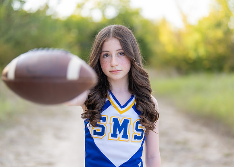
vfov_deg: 23.7
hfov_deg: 32.8
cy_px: 93
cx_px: 123
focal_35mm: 60
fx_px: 398
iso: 100
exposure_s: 1/1000
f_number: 1.2
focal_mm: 50
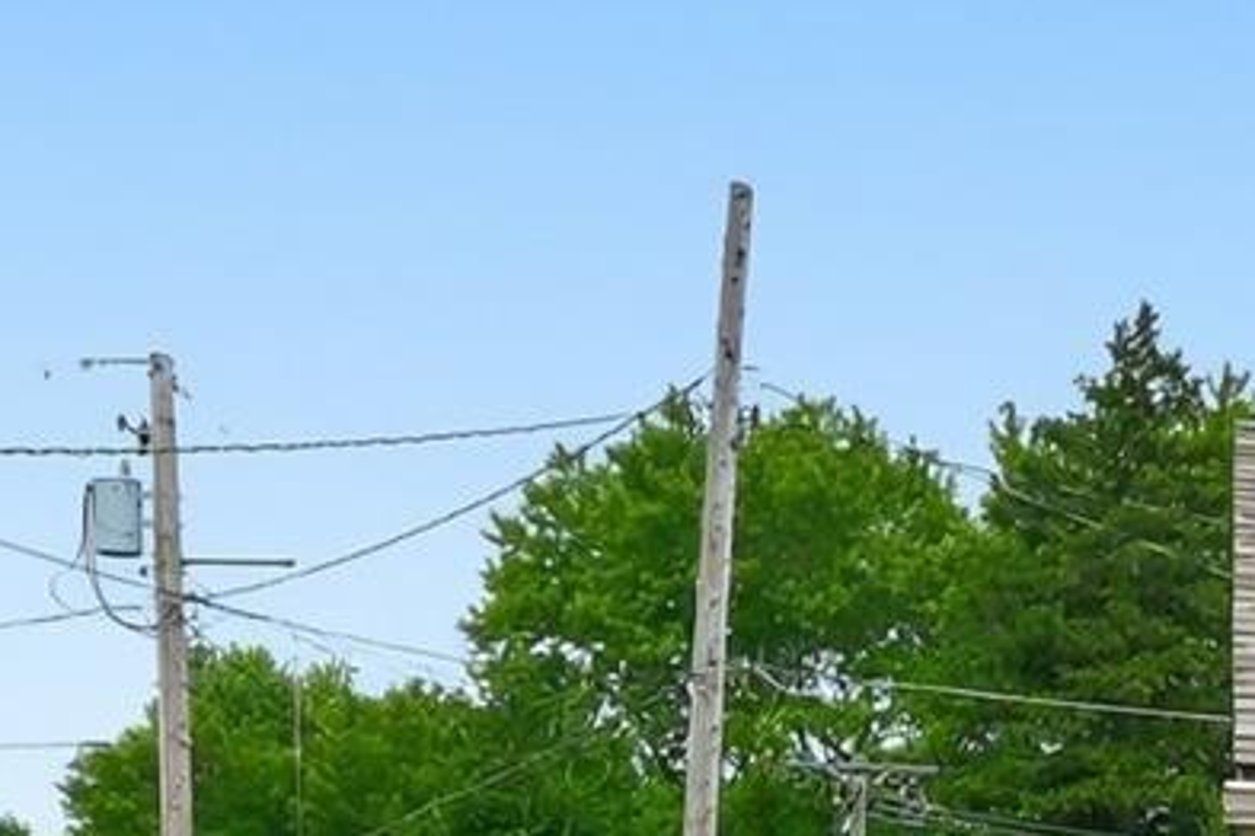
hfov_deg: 11.2
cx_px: 3372
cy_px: 1099
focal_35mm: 140
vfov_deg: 9.6
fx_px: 4880
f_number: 5
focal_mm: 15
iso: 100
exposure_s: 1/1000
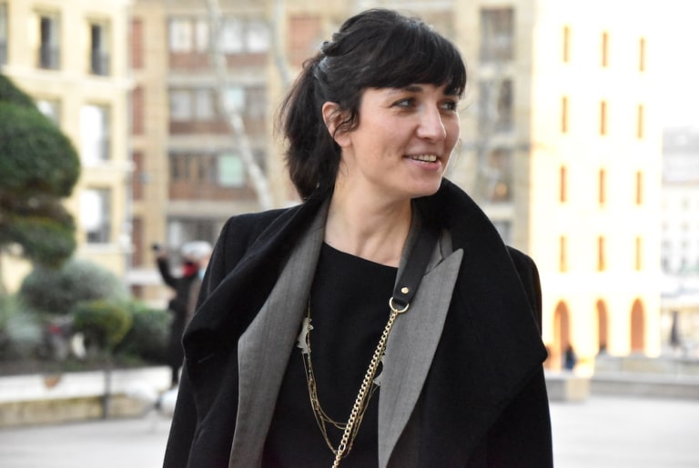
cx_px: 350
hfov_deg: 15.2
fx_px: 2626
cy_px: 234
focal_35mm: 135
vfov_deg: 10.2
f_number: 7.1
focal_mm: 90
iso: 12800
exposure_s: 1/800
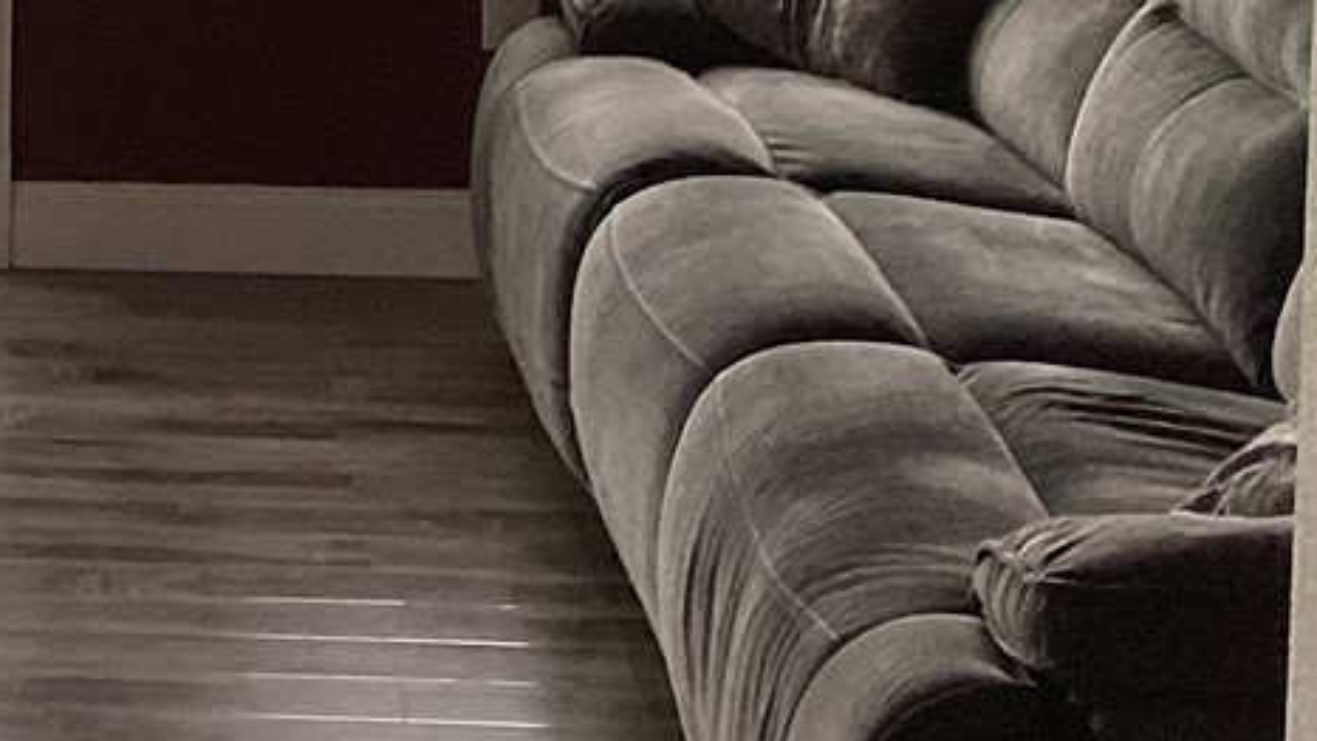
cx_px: -195
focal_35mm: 116
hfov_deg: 17.7
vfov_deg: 10.1
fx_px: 4050
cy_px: -362
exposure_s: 1/60
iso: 64
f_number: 2.4
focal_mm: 3.3
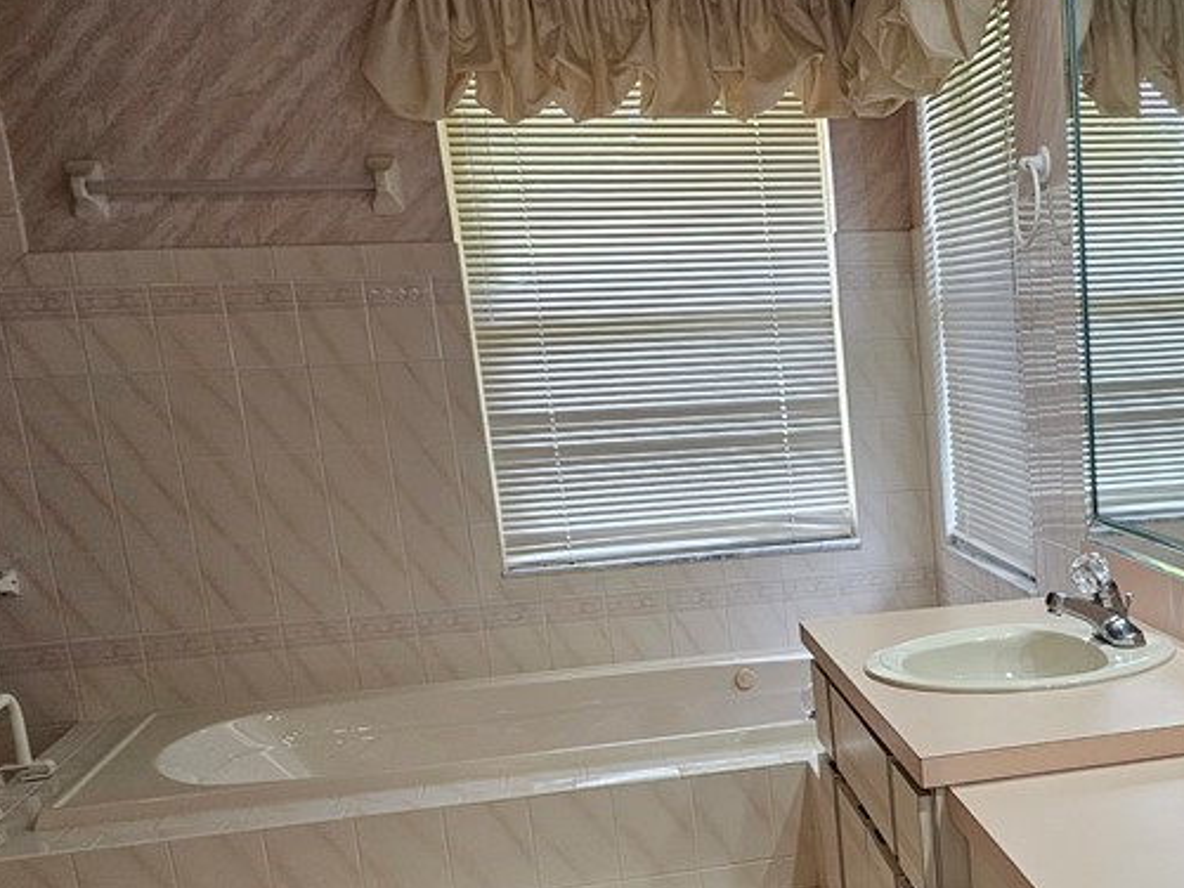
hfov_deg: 36.7
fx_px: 1608
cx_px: 1158
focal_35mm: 47
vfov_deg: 30.2
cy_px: 704
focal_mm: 6.3
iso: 400
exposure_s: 1/170
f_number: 1.7
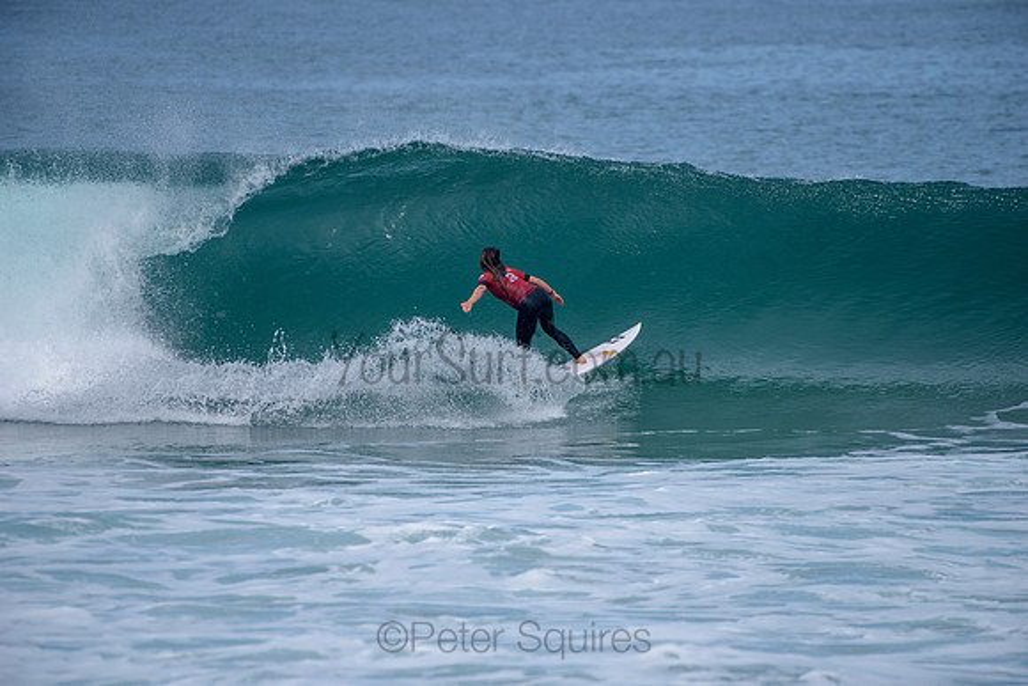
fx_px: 14280
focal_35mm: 500
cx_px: 514
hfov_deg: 4.1
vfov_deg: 2.8
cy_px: 343
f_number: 6.3
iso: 250
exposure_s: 1/2500
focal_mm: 500
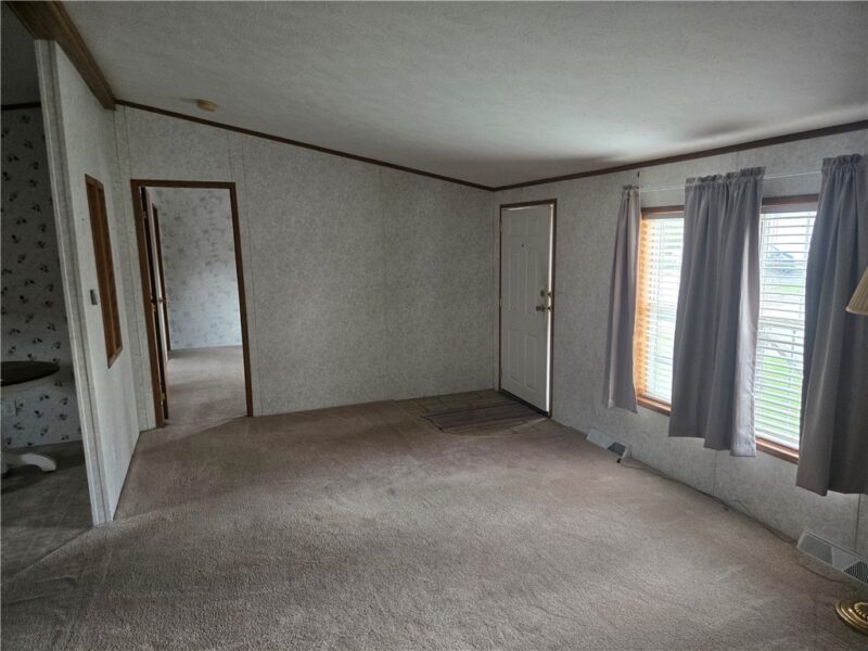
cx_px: 434
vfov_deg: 58.9
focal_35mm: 23
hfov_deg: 73.9
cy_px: 326
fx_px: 577
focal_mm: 5.4
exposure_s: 1/120
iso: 250
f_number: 1.8
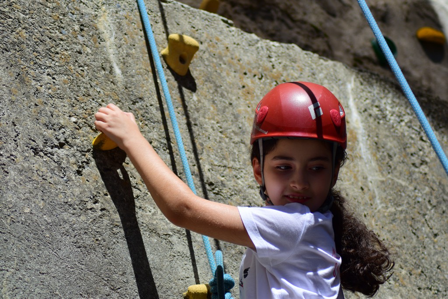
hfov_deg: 13.0
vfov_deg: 8.7
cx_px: 224
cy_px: 150
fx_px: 1960
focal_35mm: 158
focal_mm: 105
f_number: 4
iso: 100
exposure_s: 1/1250
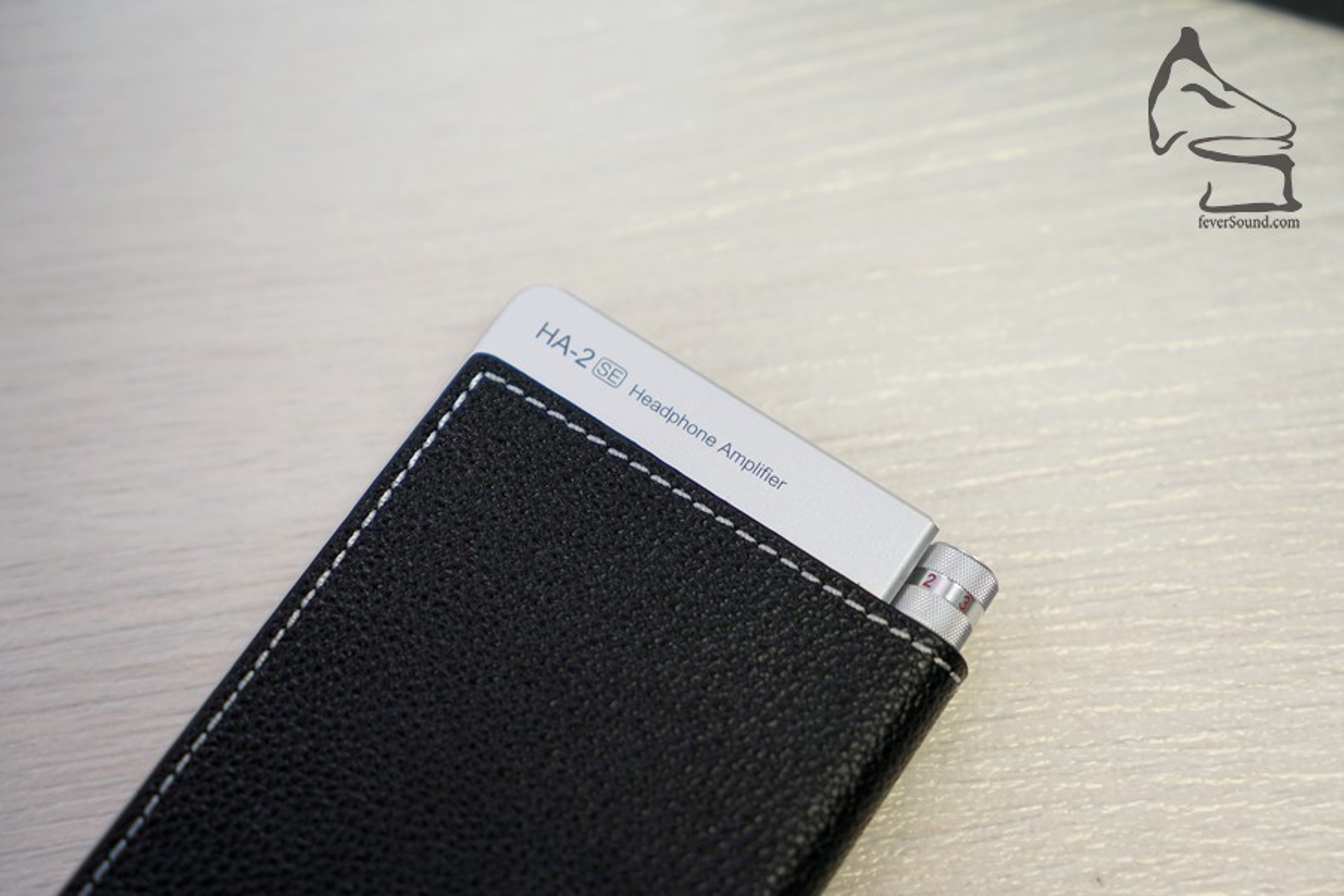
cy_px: 448
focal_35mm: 70
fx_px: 2613
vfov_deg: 19.5
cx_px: 672
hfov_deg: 28.8
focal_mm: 70
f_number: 4
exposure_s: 1/60
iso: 400
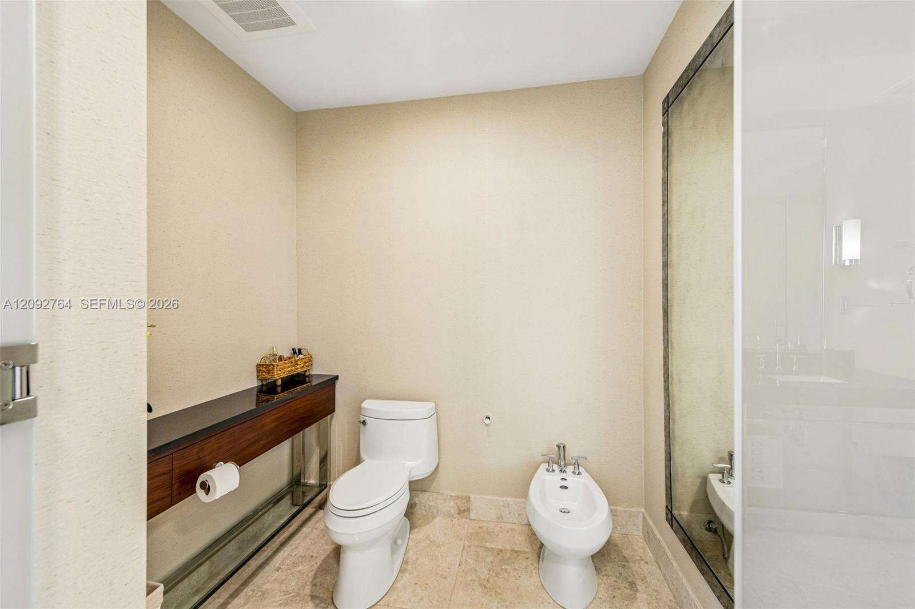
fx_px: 356
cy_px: 304
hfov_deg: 104.3
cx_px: 458
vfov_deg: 81.2
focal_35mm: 14
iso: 200
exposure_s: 1/5
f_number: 9
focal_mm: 14
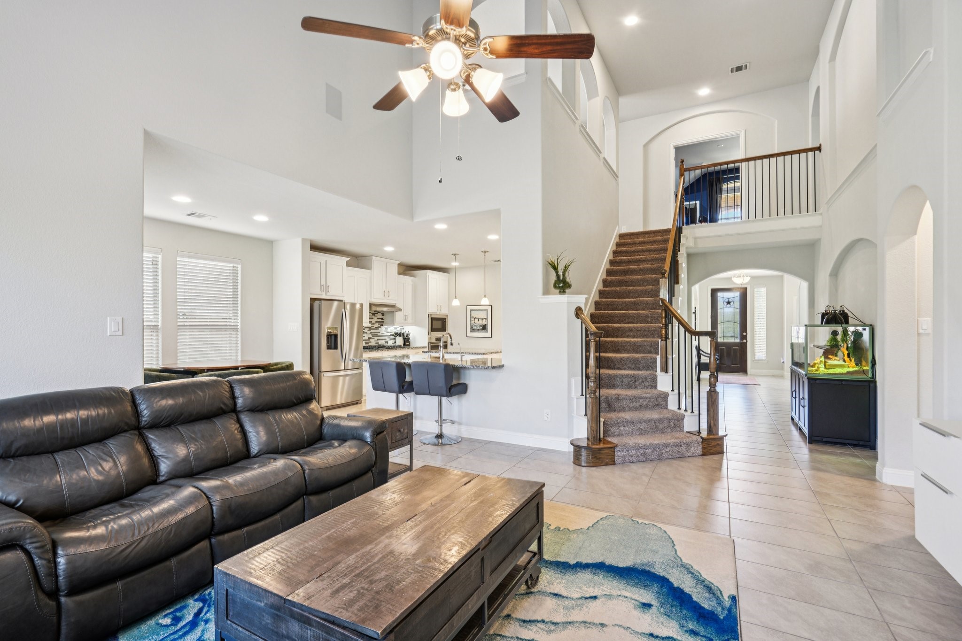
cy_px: 320
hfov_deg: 96.7
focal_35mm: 16
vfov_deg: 73.7
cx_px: 481
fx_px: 427
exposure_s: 1/13
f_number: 8
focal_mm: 16
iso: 400
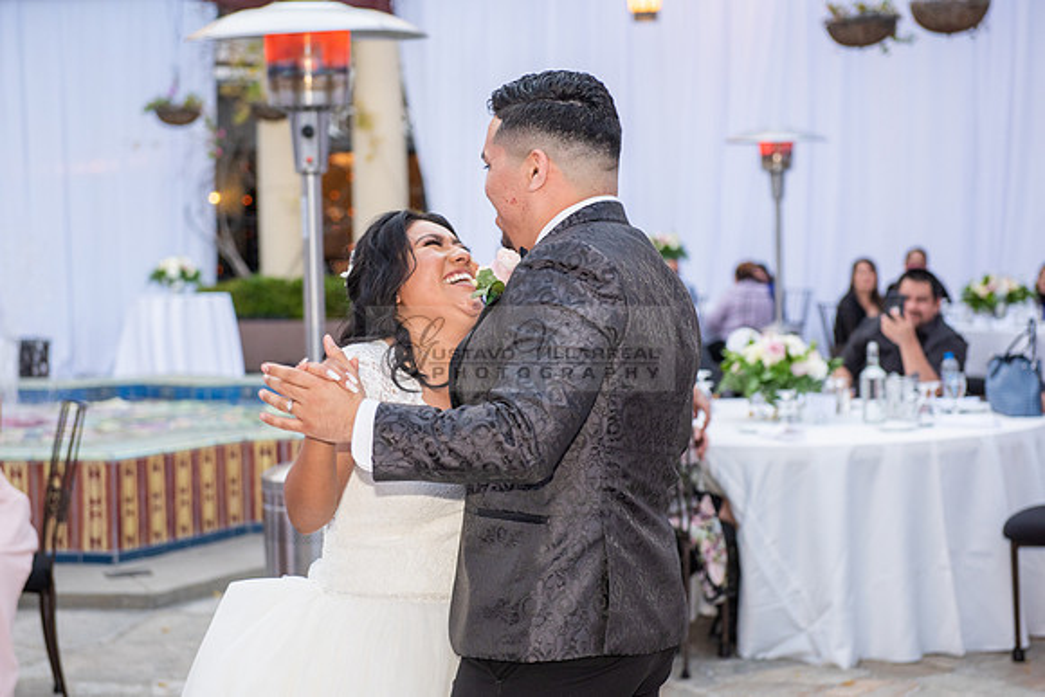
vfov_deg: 17.9
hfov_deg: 26.6
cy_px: 348
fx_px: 2208
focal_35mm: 76
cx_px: 522
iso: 800
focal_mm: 70
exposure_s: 1/160
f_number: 4
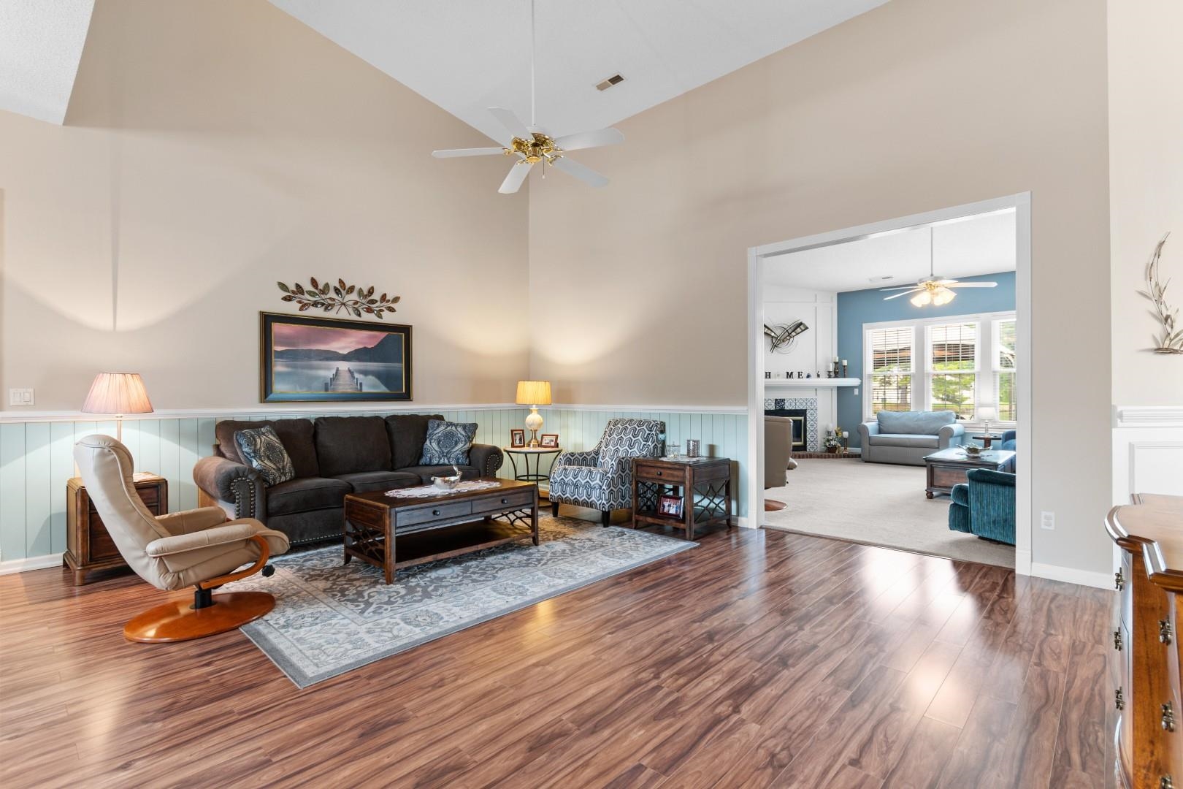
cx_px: 592
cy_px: 394
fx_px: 526
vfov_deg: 73.7
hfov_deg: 96.7
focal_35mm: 16
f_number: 4.8
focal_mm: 11
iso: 100
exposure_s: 1/3
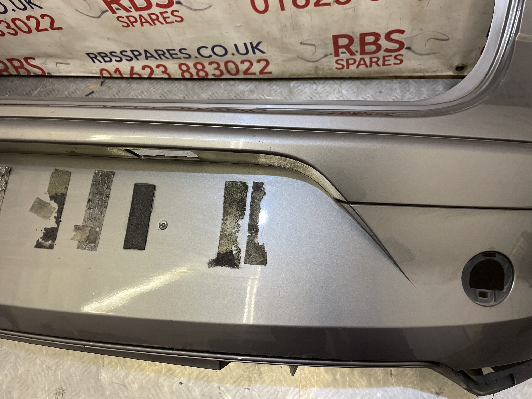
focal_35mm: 26
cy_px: 200
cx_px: 266
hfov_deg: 67.3
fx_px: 400
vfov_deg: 53.1
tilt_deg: -68.3
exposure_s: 1/100
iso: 125
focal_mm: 4.2
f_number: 1.6
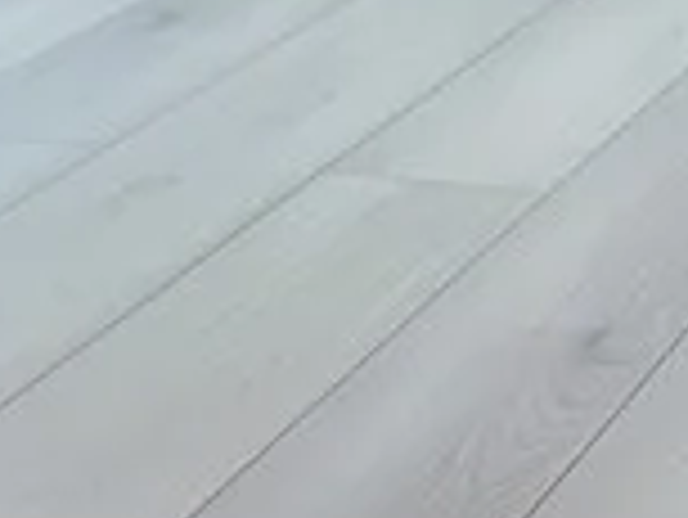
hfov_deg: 11.3
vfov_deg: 8.0
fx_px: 3461
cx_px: 634
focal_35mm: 174
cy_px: -640
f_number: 1.8
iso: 250
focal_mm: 5.4
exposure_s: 1/40
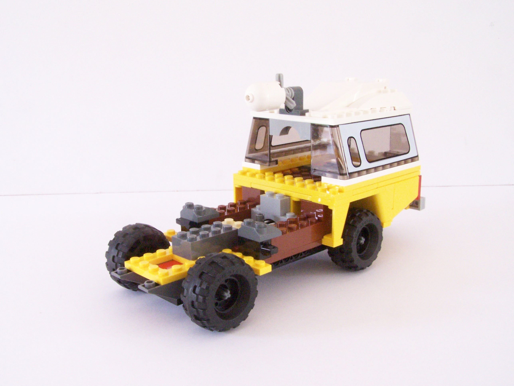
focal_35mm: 38
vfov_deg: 37.7
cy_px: 193
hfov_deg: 49.0
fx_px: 564
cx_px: 257
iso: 400
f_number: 8
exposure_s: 1/8
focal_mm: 6.3
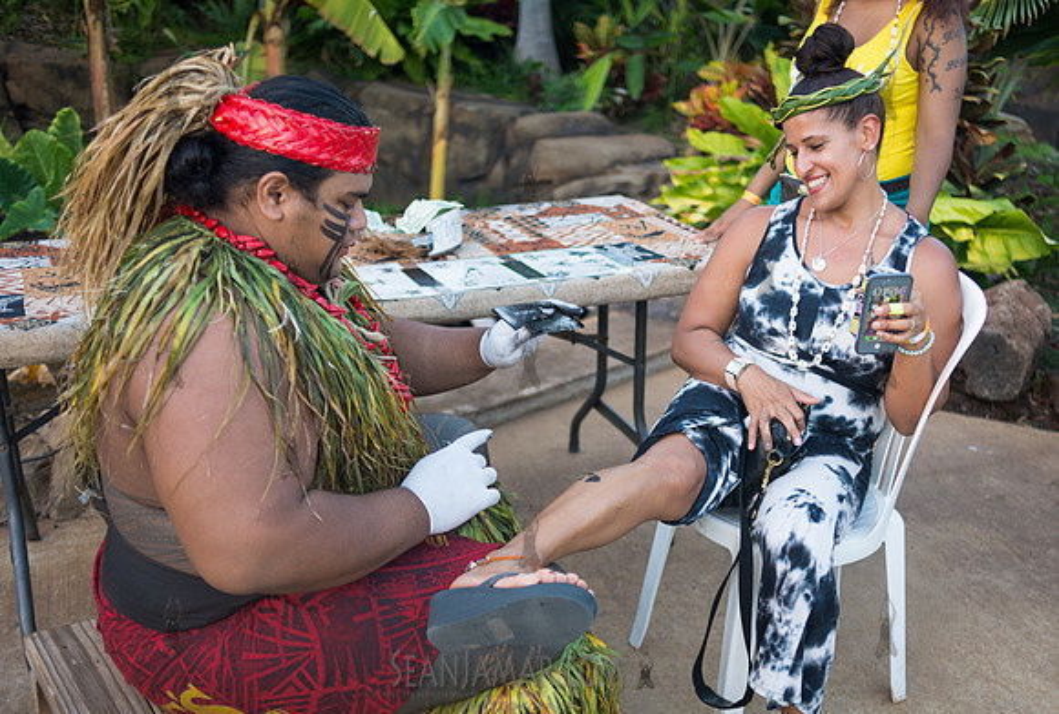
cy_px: 402
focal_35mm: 40
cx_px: 602
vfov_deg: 33.9
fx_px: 1171
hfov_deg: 48.5
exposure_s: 1/400
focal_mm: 35
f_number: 2.5
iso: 800
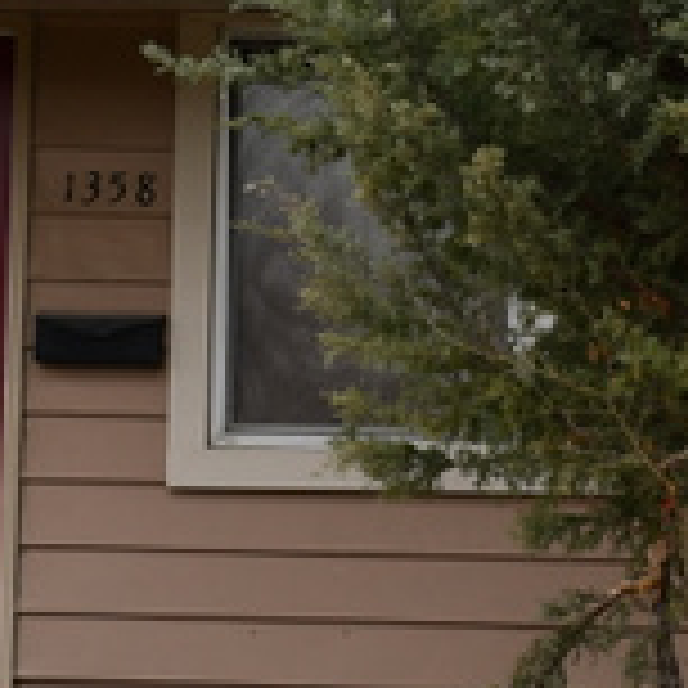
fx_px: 5869
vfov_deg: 6.7
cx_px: 333
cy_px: 483
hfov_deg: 6.7
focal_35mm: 261
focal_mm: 31
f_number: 8
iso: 160
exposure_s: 1/250
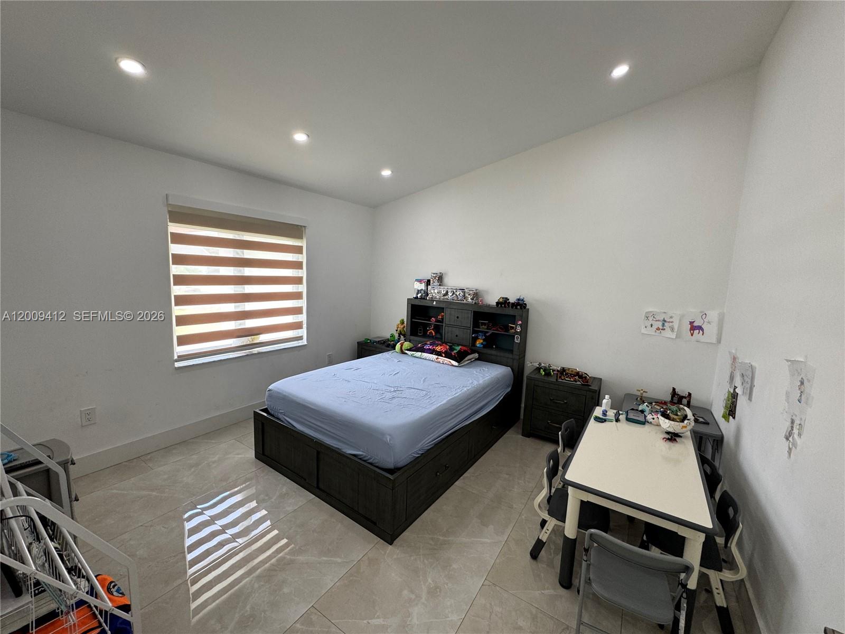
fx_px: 342
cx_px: 422
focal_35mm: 14
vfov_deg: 85.7
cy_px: 317
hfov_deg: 102.1
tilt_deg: -7.3
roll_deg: -2.1
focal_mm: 2.22
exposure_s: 1/99
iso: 100
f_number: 2.2
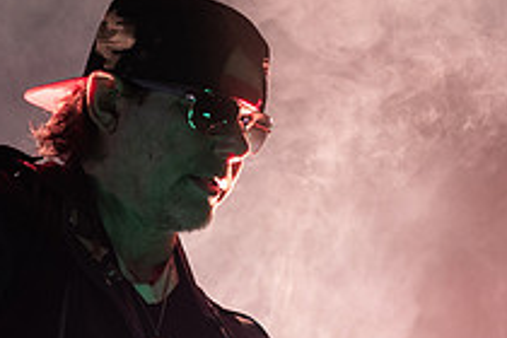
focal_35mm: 193
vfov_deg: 7.1
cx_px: 282
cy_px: 274
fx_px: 2718
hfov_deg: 10.7
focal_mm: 70
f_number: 3.2
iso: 2000
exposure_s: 1/320
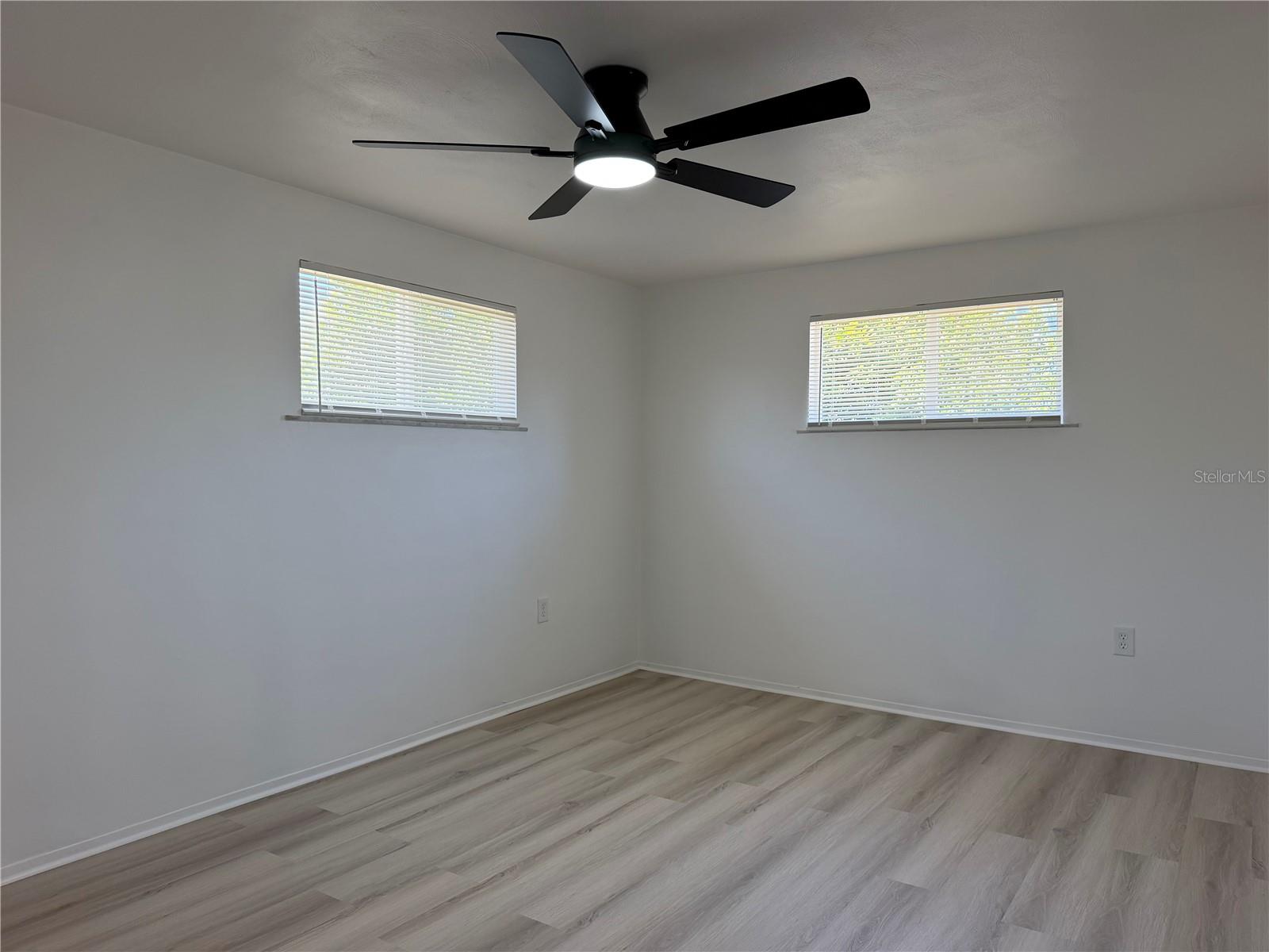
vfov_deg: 56.8
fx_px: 880
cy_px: 476
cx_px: 634
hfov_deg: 71.6
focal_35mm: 24
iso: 125
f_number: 1.78
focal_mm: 6.76
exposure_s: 1/201
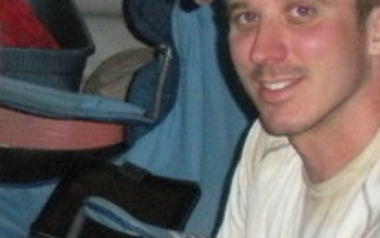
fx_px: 1947
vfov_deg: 7.0
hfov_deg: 10.4
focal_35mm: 188
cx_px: -347
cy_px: 176
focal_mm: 6.3
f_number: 3.5
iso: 409
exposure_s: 1/60
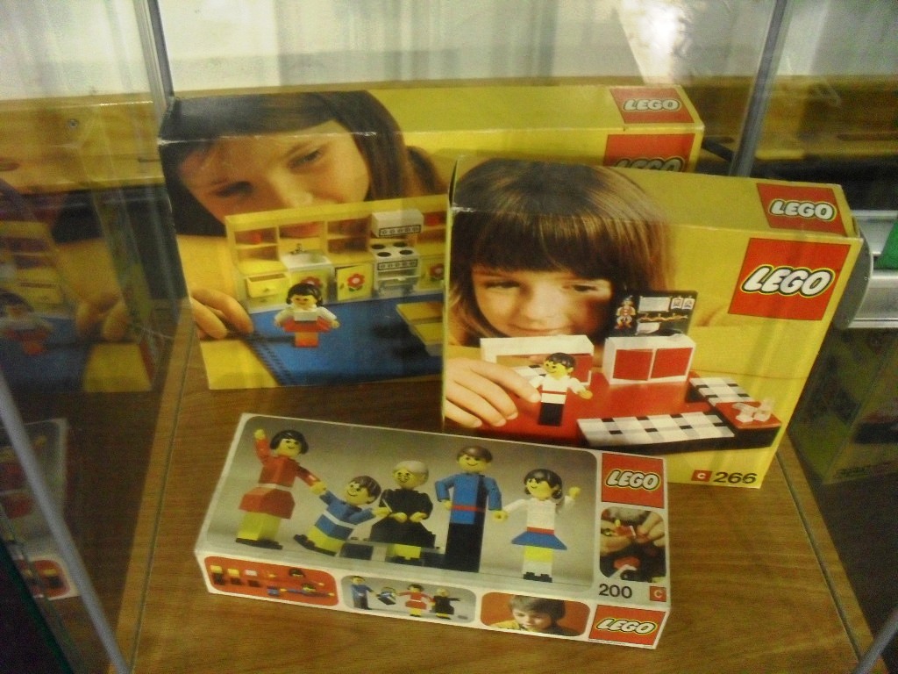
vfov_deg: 40.7
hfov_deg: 52.6
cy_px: 337
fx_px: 908
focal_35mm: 35
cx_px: 449
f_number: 3.2
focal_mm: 6.3
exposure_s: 1/10
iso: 400
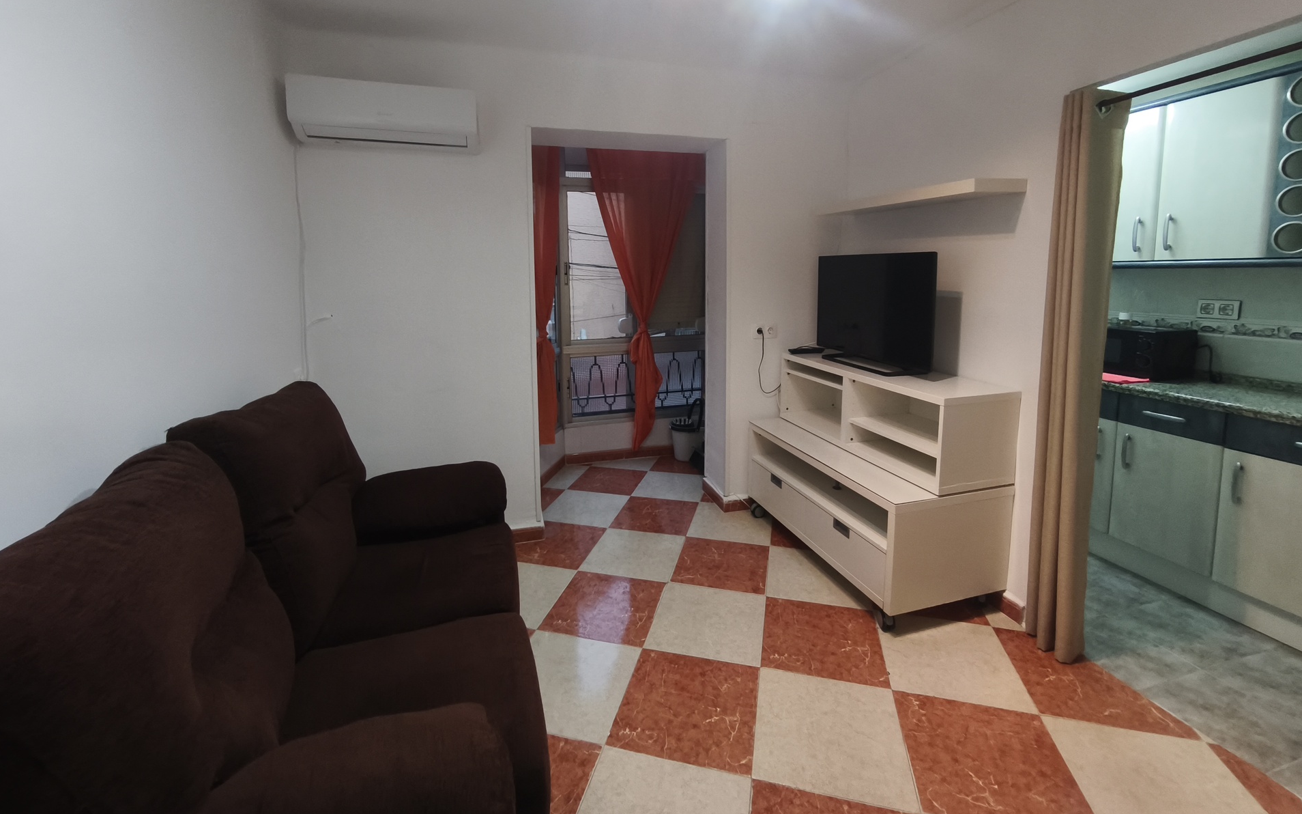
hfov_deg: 97.8
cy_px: 335
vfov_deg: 70.7
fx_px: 568
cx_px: 651
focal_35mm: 16
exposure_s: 1/33.3
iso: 250
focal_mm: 1.91
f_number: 2.2
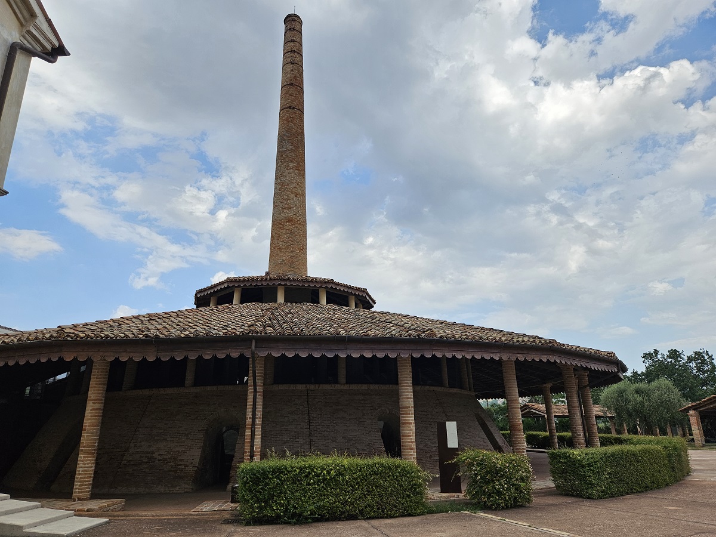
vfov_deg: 58.9
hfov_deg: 73.9
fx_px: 476
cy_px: 268
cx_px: 358
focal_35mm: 23
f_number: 1.8
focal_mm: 5.4
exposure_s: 1/1372
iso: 40
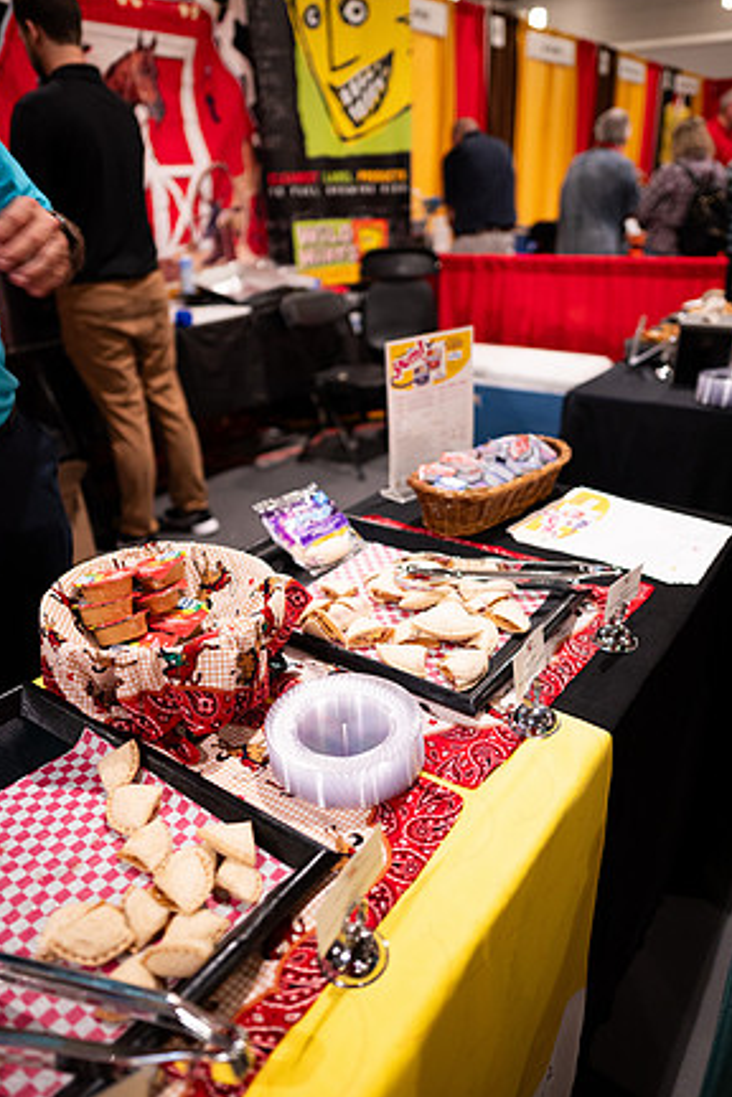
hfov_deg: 51.3
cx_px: 366
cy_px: 556
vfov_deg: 71.5
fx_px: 762
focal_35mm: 25
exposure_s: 1/200
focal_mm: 24
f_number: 1.8
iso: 1250
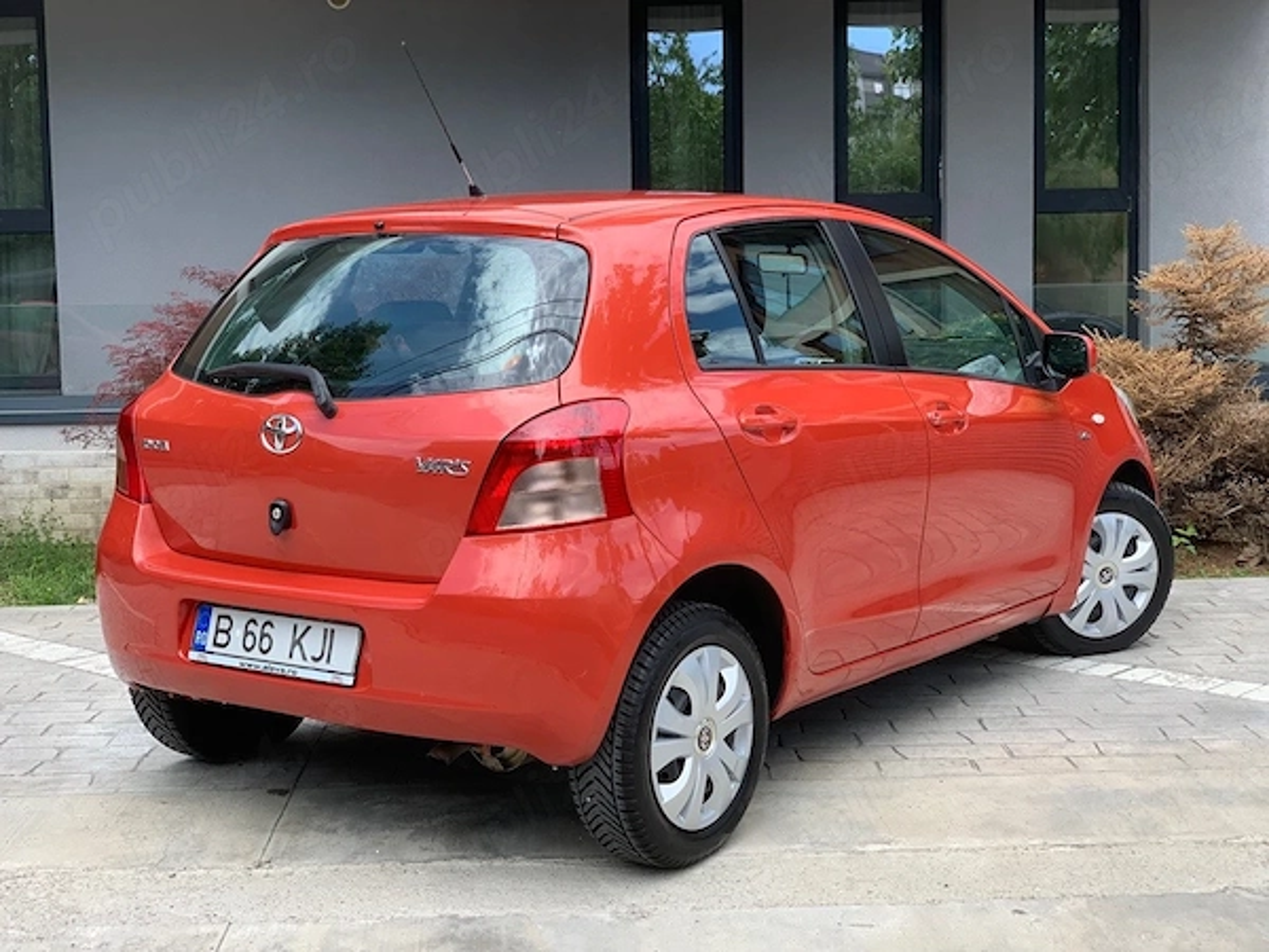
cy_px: 476
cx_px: 634
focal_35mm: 52
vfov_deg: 28.0
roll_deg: +0.6
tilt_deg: -4.7
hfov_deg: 36.8
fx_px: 1906
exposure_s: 1/256
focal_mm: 6
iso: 16
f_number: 2.4
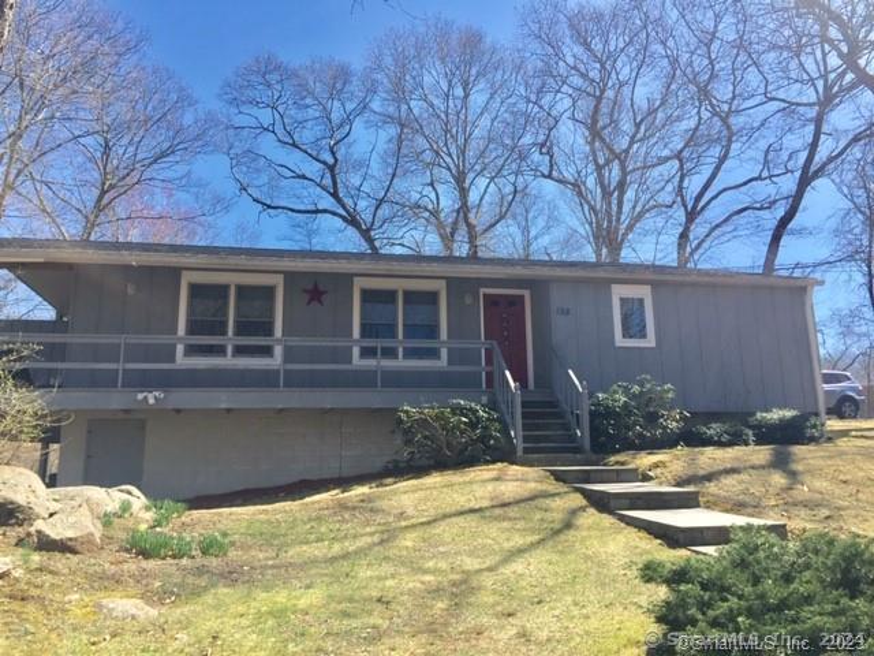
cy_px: 328
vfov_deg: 48.2
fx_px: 732
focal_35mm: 29
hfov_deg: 61.7
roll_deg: +0.9
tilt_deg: +13.2
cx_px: 437
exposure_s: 1/1236
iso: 32
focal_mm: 4.15
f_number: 2.2
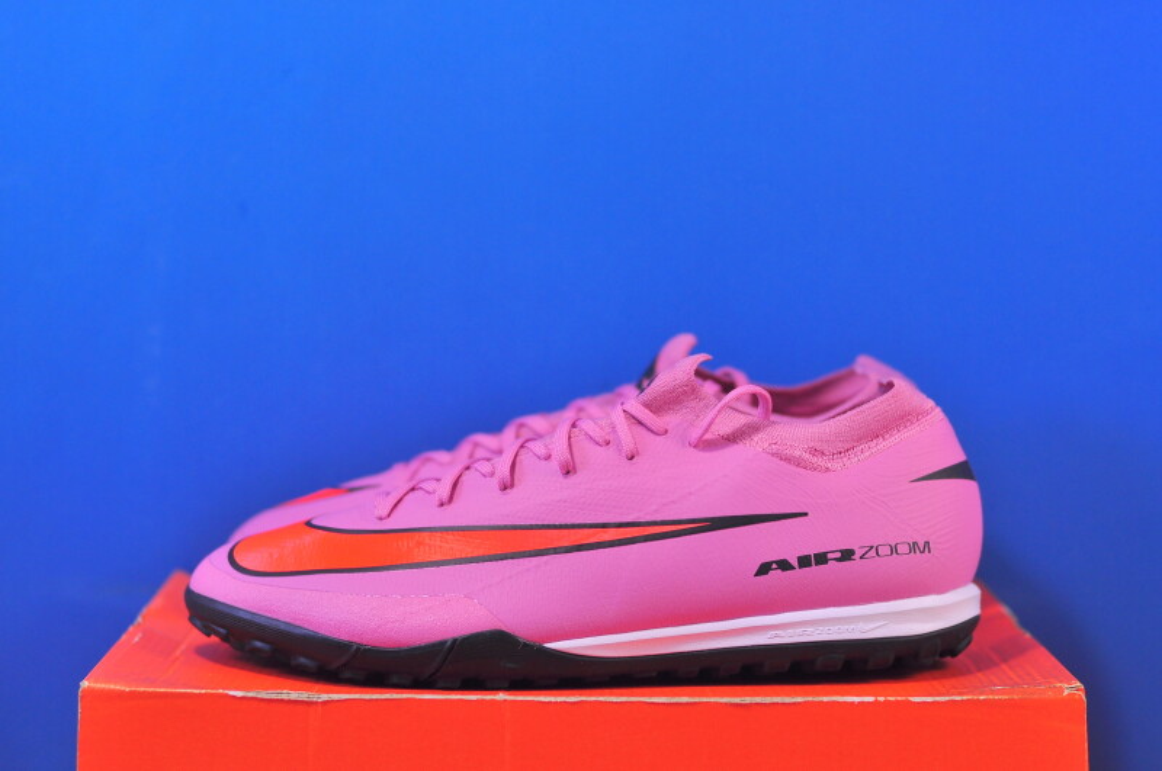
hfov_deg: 27.0
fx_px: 2417
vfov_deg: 18.1
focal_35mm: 75
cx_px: 581
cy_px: 386
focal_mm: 50
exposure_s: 1/320
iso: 250
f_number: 2.5
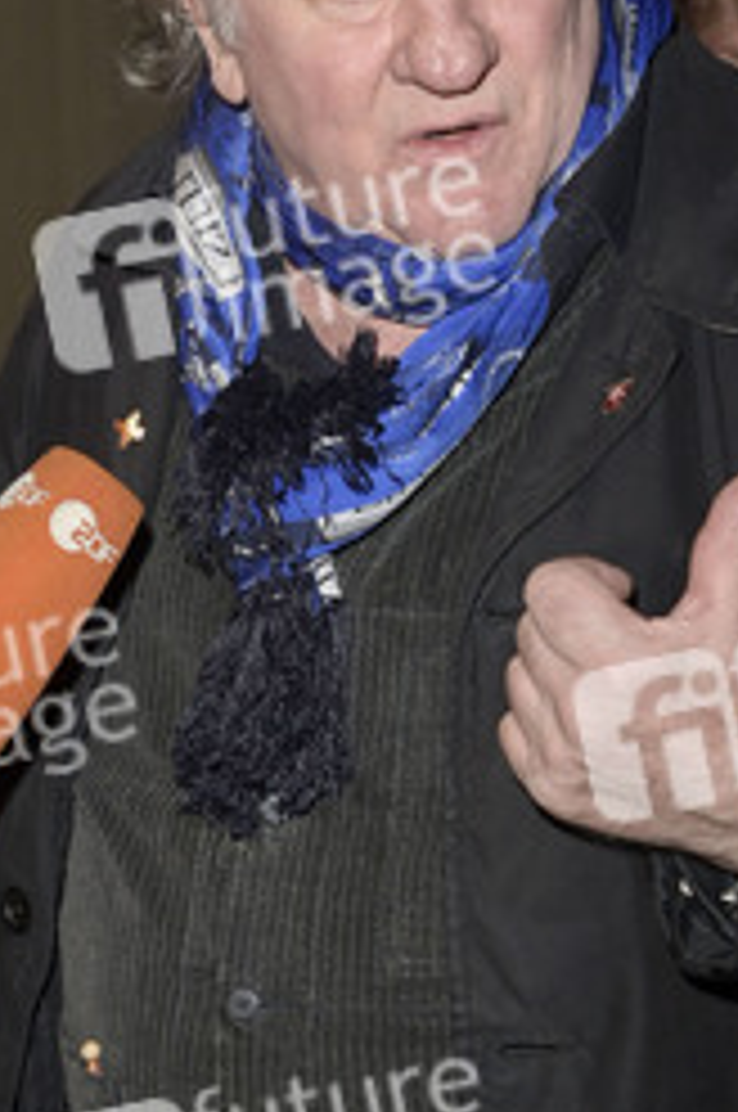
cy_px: 491
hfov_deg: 20.0
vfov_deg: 29.7
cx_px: 396
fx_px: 2097
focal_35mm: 68
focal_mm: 42
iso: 640
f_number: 5.6
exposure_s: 1/250
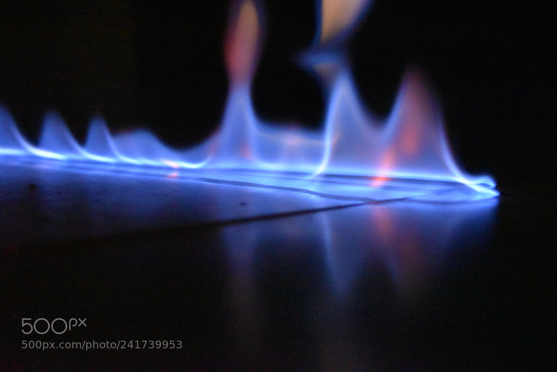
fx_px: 836
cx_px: 278
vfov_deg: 25.1
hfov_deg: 36.9
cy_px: 186
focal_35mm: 54
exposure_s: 1/25
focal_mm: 36
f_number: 4.8
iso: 12800
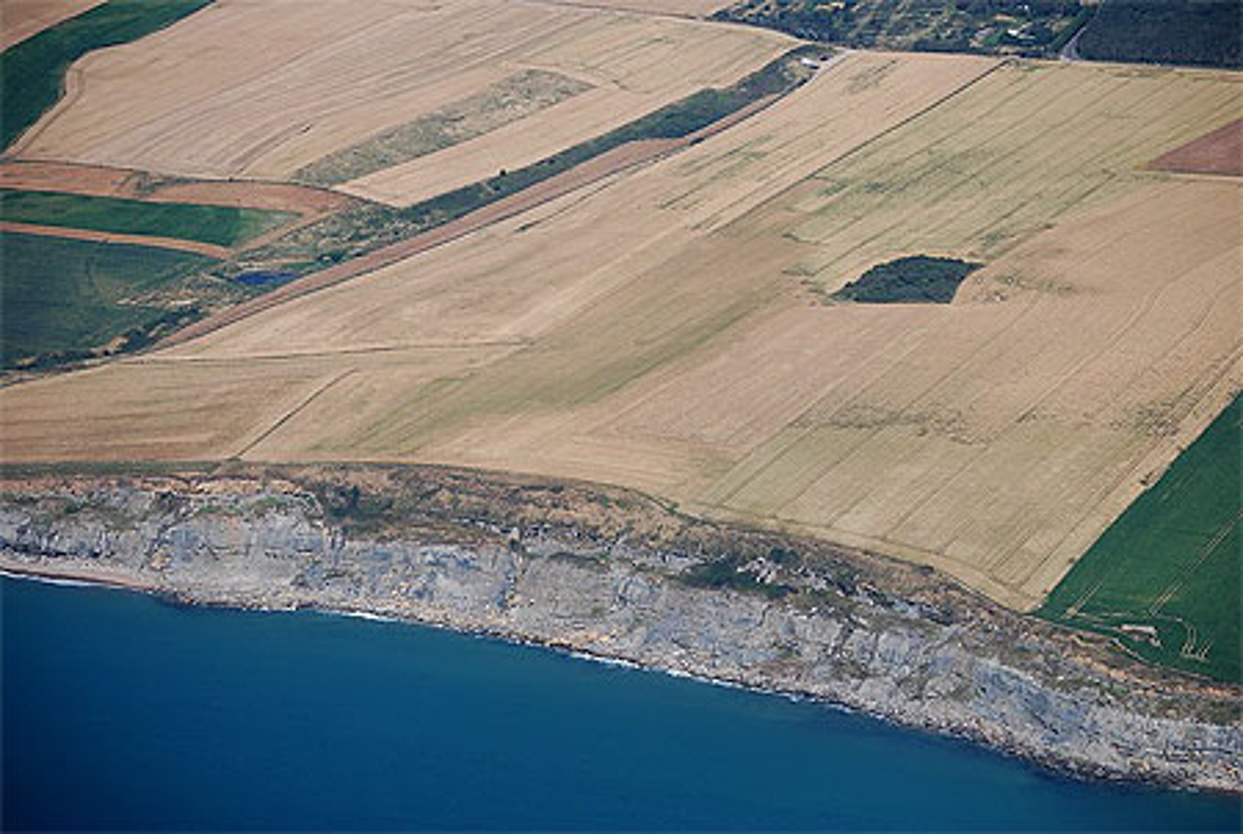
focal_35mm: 128
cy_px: 417
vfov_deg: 10.8
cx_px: 622
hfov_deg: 16.0
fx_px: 4411
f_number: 5.6
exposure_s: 1/500
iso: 100
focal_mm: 85
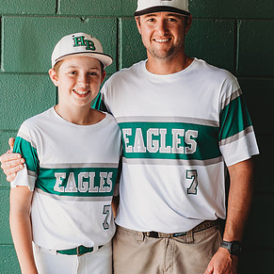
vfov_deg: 12.1
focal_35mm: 144
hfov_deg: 12.1
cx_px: 134
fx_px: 1290
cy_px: 117
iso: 100
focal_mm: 85
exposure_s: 1/160
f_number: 2.8
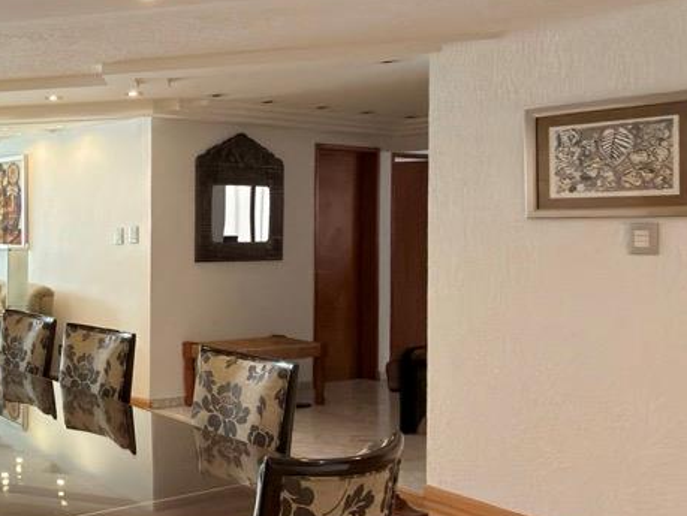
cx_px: -87
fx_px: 775
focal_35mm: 39
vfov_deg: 36.8
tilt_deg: +0.0
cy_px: 221
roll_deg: -0.6
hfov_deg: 38.6
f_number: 2.2
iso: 200
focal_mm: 2.22
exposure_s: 1/30
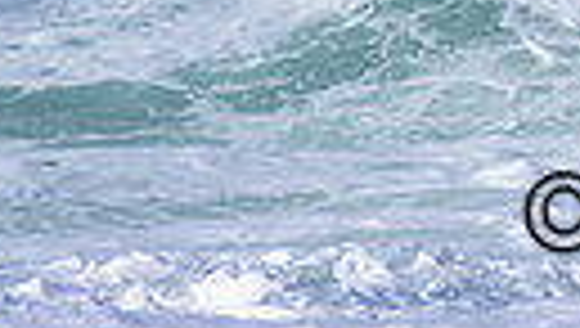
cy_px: -532
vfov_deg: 0.3
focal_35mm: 4697
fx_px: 72341
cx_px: 872
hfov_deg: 0.5
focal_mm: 1000
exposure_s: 1/2500
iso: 800
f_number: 11
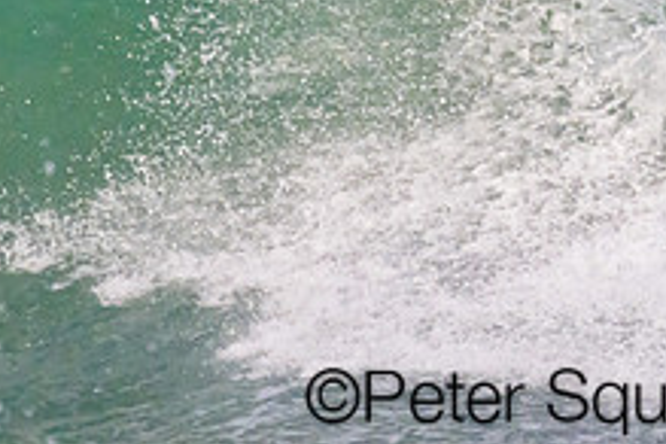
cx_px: 581
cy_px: -134
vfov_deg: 0.6
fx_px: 42732
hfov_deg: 0.9
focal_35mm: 2310
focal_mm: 800
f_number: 11
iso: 4500
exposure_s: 1/2000
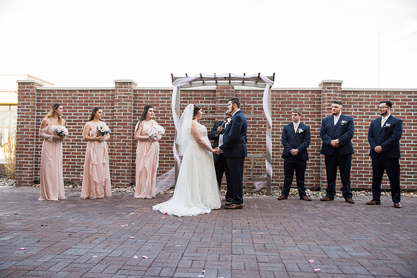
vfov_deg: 41.1
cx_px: 208
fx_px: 371
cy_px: 139
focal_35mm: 32
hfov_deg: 58.7
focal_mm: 32
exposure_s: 1/200
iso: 250
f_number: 3.5
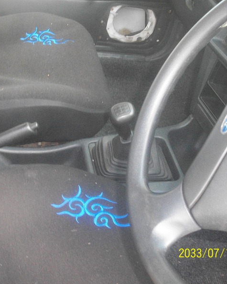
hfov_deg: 32.3
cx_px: 65
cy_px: 142
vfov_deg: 40.3
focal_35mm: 46
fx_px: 386
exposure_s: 1/40
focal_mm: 6.3
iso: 400
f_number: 3.1
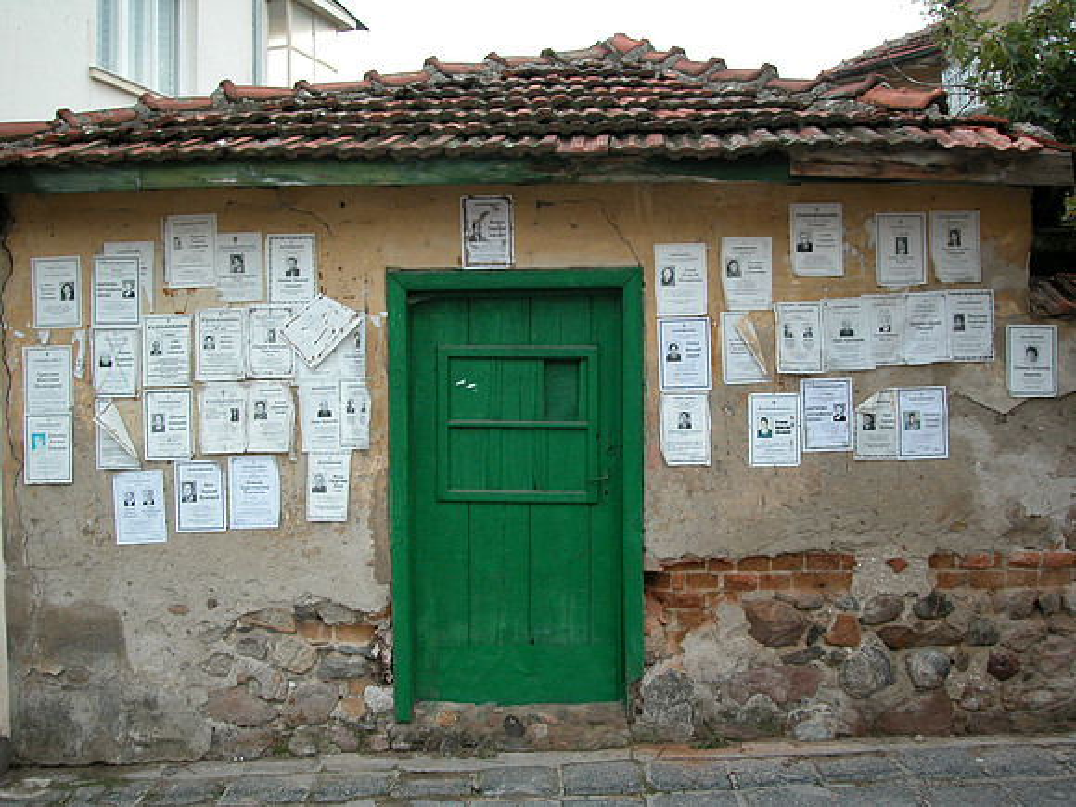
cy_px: 404
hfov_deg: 52.6
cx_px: 538
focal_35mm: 35
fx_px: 1088
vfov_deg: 40.7
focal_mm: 9
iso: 100
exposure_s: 1/53
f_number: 3
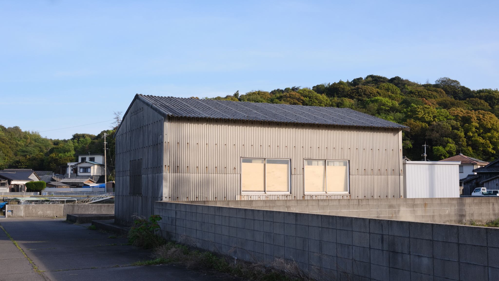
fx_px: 569
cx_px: 250
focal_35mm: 43
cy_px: 140
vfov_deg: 27.7
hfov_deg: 47.4
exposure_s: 1/180
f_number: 9
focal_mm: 27
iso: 250
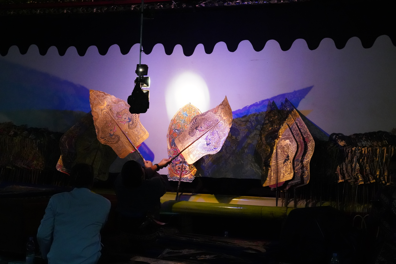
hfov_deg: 29.7
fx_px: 748
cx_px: 198
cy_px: 132
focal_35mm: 68
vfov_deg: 20.0
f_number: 6.3
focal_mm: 68
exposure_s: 1/640
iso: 20000
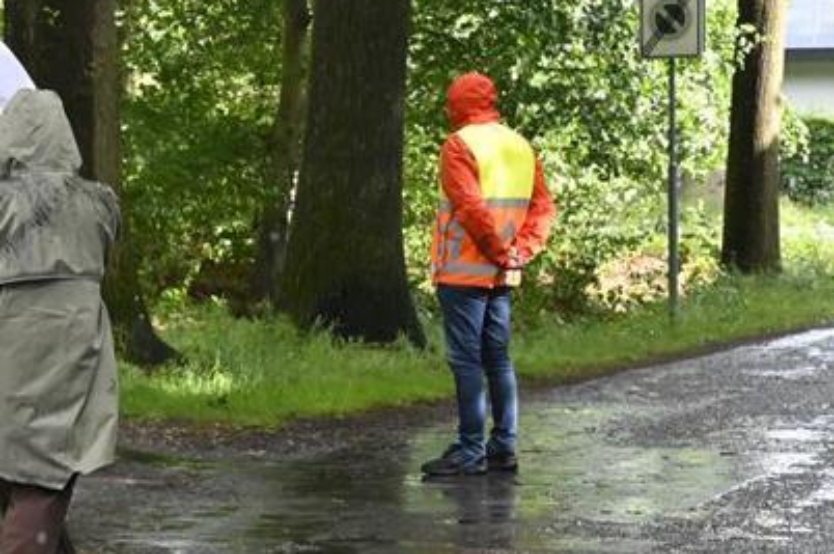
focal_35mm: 165
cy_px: 432
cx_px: -12
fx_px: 3818
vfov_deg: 8.3
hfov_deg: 12.3
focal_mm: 70
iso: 8000
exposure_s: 1/1250
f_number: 9
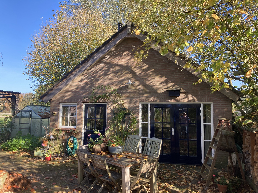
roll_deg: -1.4
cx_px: 129
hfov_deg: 63.4
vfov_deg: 49.7
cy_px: 96
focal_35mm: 28
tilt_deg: +5.6
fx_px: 209
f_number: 1.8
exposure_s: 1/294
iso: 20
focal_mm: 3.99
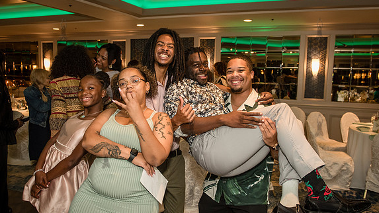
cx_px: 176
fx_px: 342
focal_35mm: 34
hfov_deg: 58.0
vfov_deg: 34.6
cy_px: 113
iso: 1600
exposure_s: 1/160
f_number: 3.5
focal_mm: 27
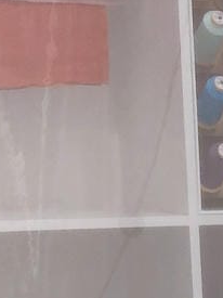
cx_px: 432
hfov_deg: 8.7
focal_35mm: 163
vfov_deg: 11.4
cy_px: 496
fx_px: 1401
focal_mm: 3.99
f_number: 1.8
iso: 32
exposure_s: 1/33
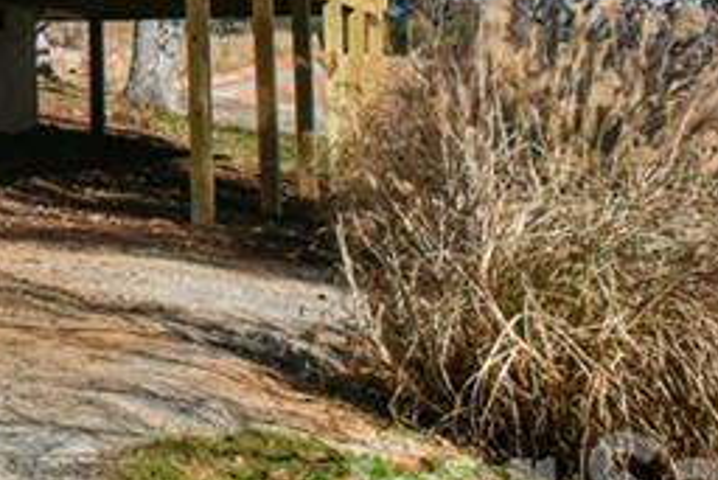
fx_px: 2554
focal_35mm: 128
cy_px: -119
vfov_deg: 10.5
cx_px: -524
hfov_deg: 14.3
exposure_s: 1/1000
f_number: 16
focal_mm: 32
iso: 1600
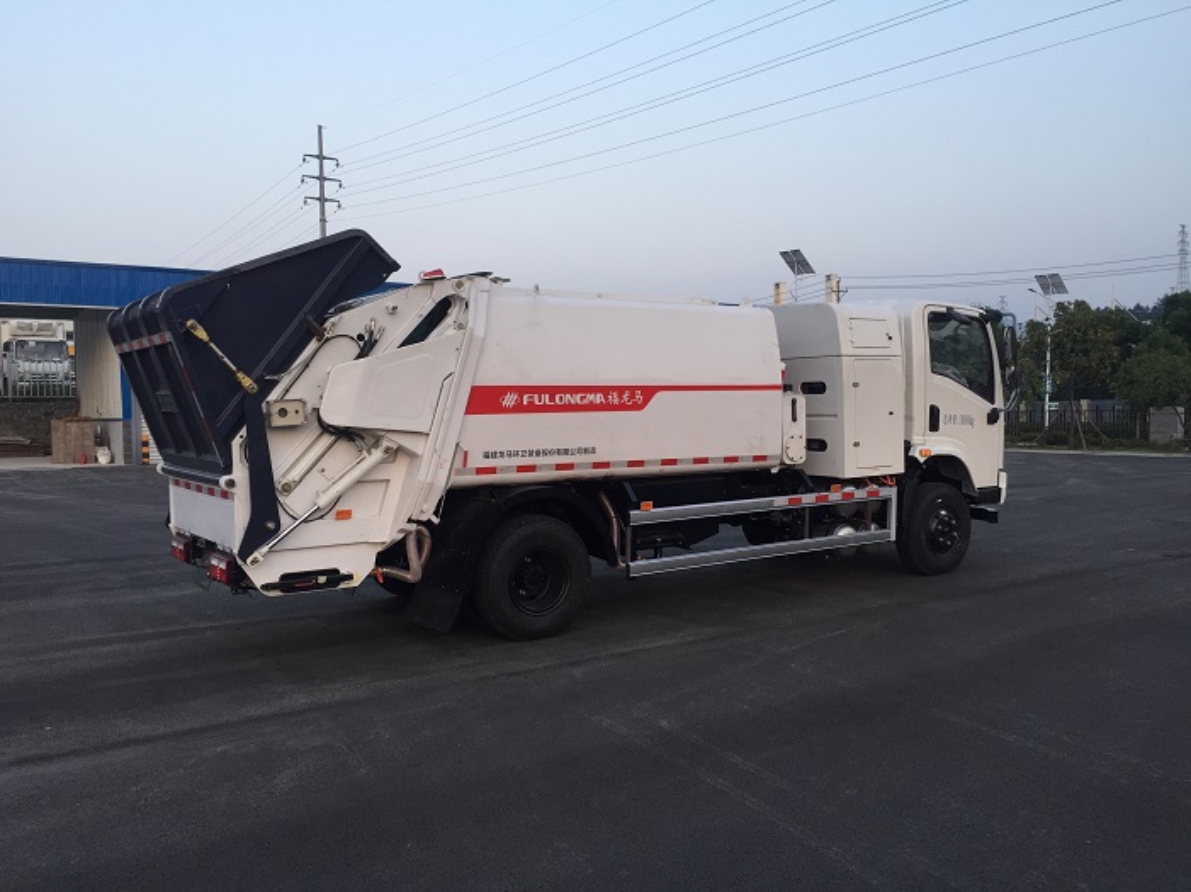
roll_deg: -0.5
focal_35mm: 29
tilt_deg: -1.6
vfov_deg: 48.2
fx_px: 997
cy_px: 446
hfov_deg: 61.7
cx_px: 596
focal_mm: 4.15
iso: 40
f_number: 2.2
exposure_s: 1/60
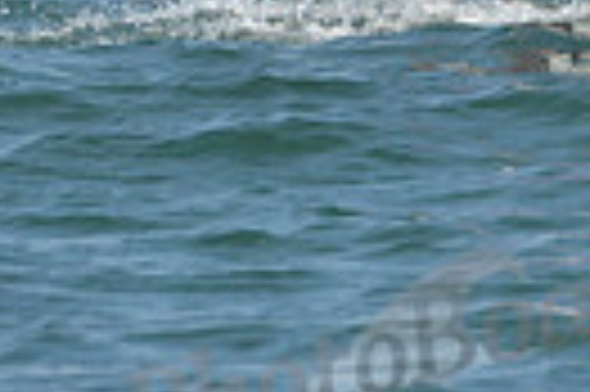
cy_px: -412
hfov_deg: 2.3
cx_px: 995
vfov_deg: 1.5
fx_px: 14535
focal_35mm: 888
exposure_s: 1/1250
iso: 280
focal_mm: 200
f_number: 9
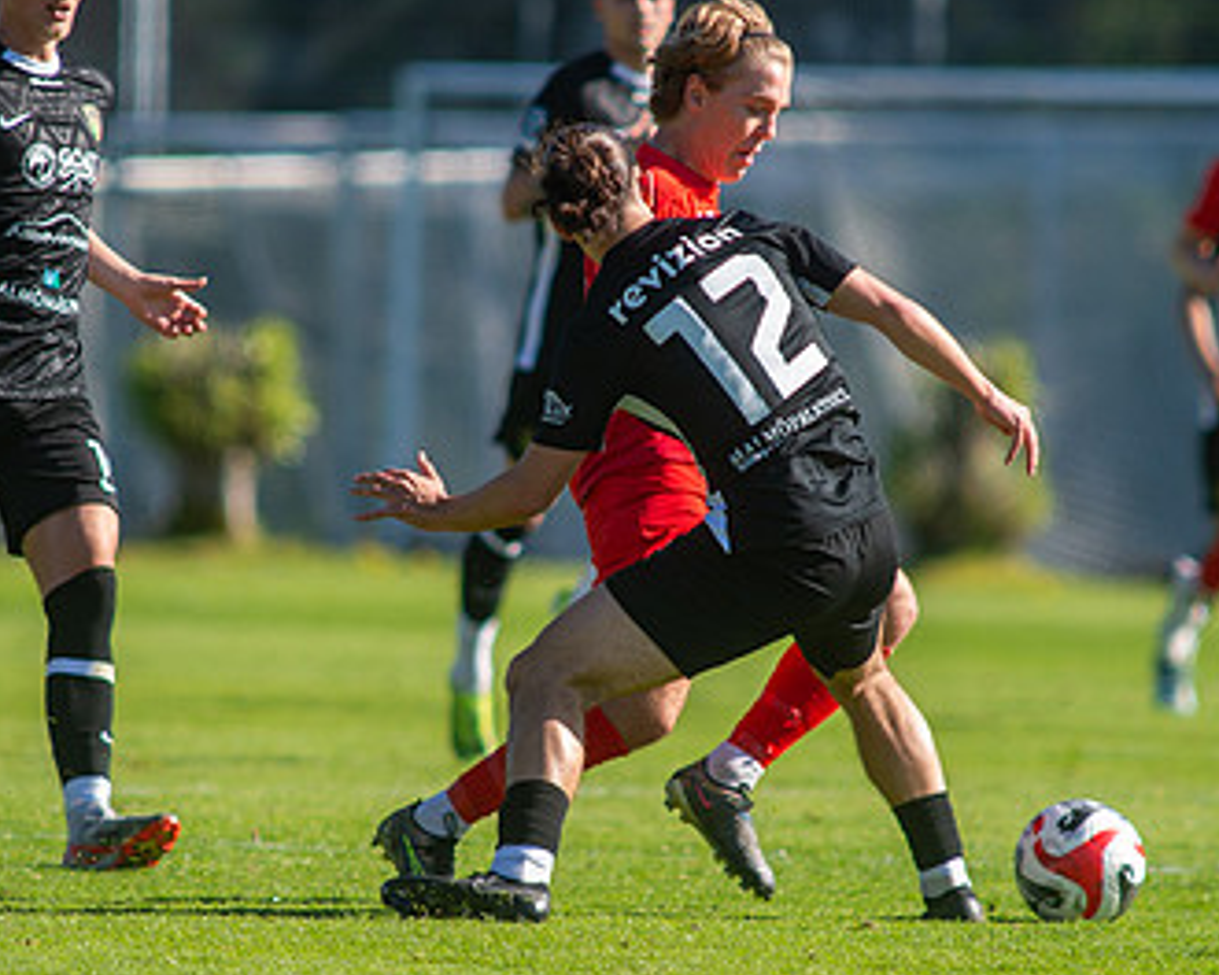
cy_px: 493
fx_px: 30666
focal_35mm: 850
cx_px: 543
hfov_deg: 2.3
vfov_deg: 1.8
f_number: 4
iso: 360
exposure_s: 1/1600
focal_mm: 420
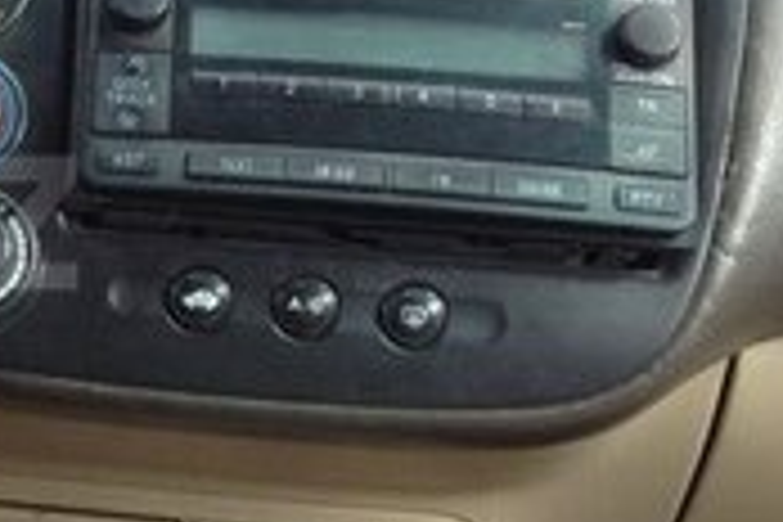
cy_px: 223
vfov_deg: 10.5
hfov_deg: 14.7
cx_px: -382
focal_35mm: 130
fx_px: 2827
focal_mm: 3.3
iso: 32
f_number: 2.4
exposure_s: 1/30
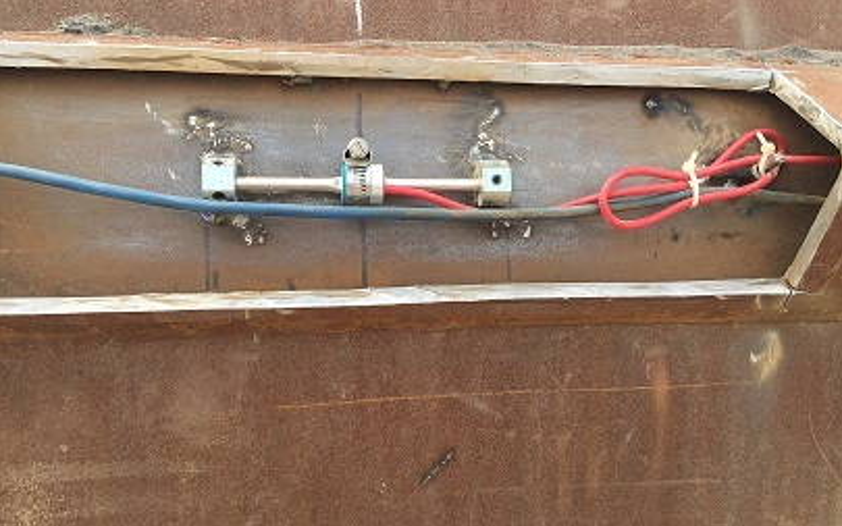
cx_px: 420
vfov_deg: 40.6
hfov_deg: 61.2
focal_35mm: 31
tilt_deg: -23.7
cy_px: 281
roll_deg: -2.9
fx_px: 711
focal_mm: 4.15
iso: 32
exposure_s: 1/565
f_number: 2.2
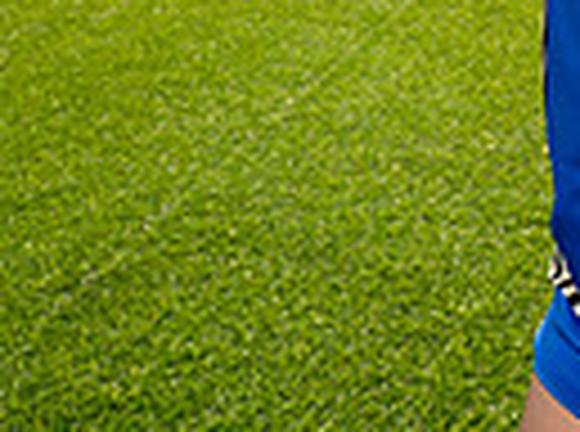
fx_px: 1855
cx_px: 625
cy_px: -562
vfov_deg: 11.3
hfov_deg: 17.2
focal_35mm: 111
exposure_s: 1/250
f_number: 10
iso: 320
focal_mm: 33
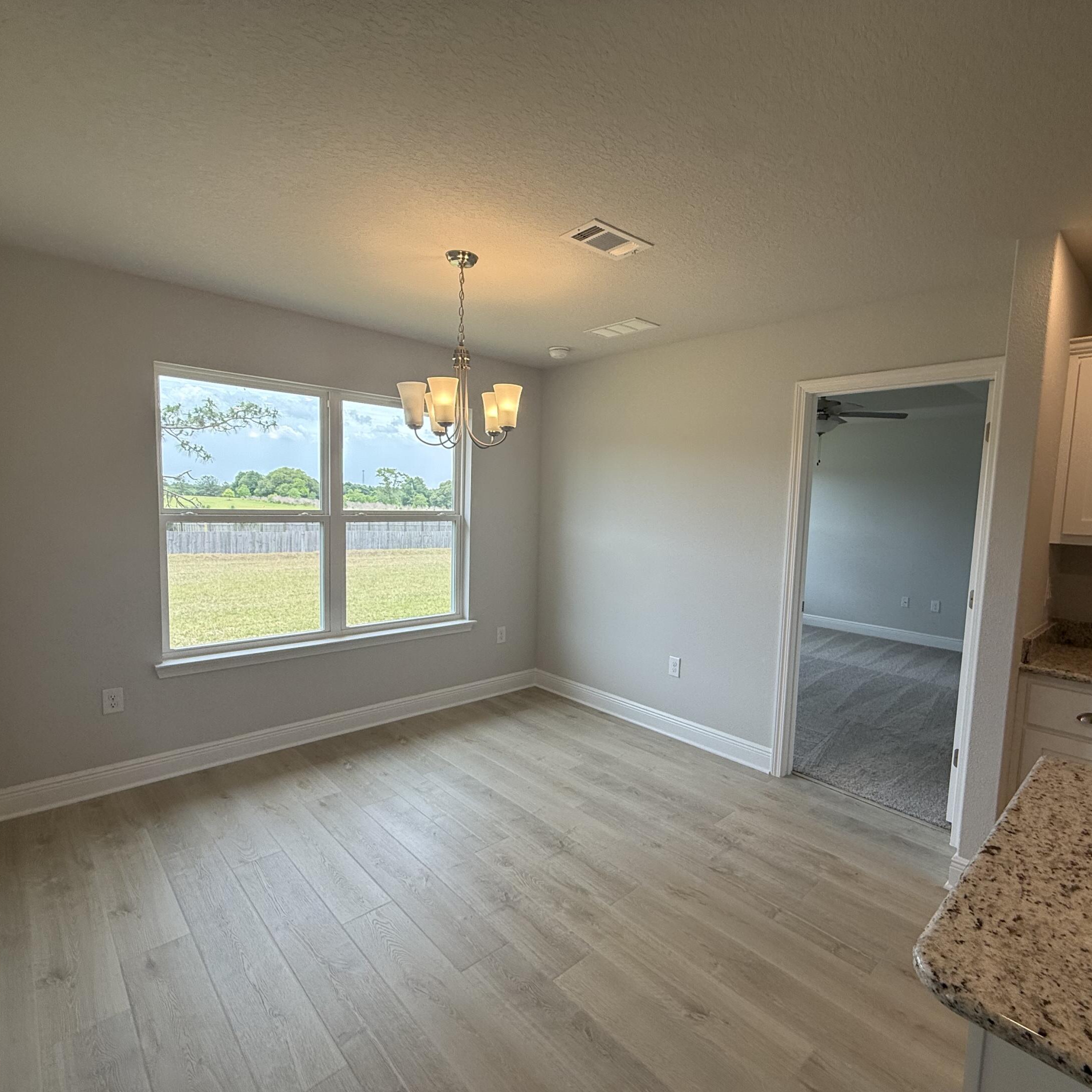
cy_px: 558
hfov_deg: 83.8
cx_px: 590
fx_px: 607
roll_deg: -1.7
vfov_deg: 84.0
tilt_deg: -5.4
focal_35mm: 17
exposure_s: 1/251
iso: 64
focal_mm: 2.22
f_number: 2.2
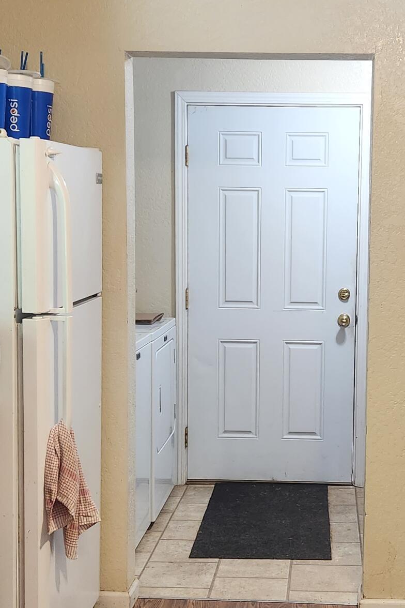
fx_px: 1029
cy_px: 329
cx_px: 279
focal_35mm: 61
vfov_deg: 32.9
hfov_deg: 22.1
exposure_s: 1/120
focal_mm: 5.4
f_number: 1.8
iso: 500
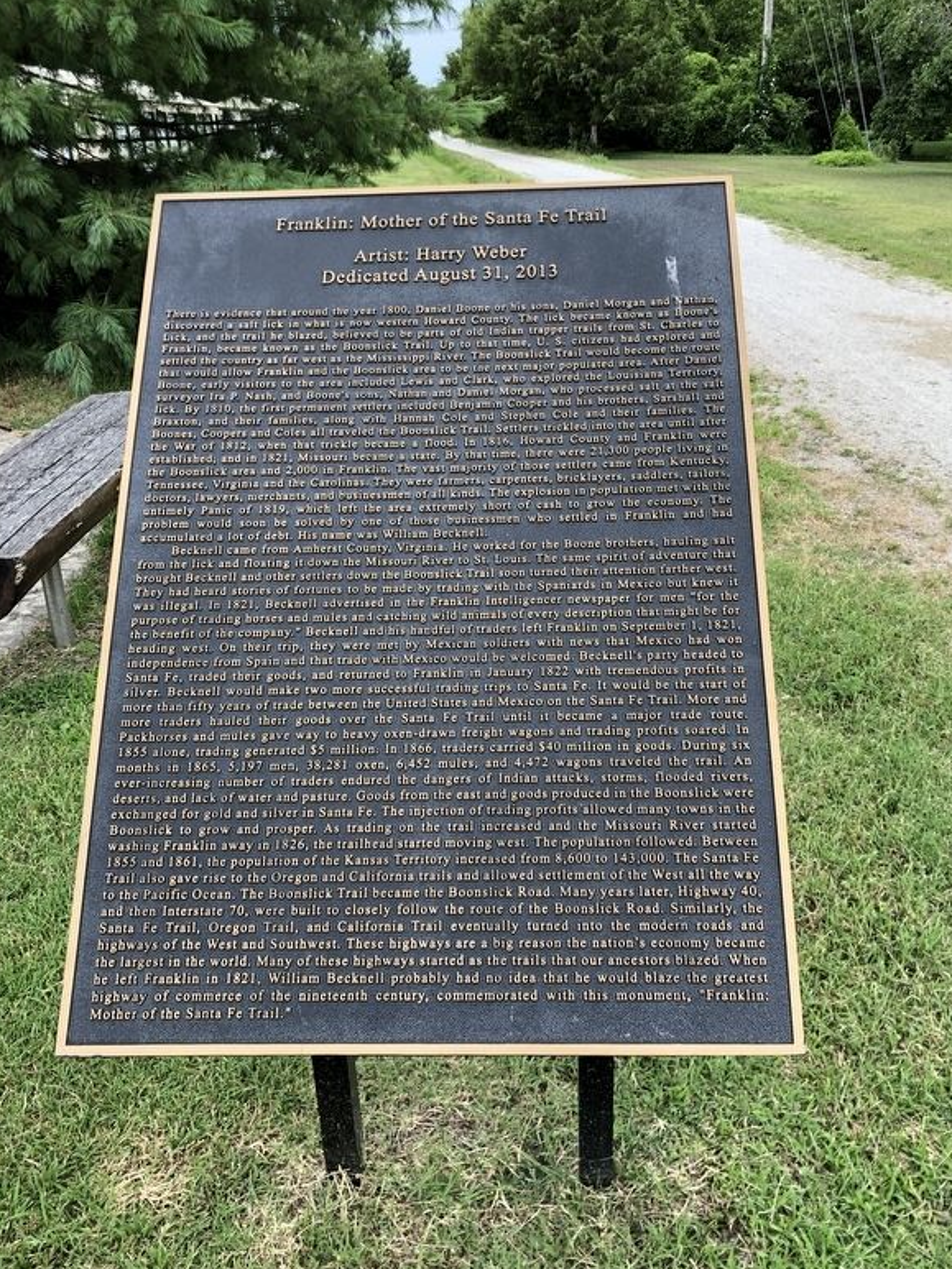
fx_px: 1063
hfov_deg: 48.2
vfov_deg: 61.7
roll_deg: +2.0
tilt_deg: -25.2
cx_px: 478
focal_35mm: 29
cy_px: 621
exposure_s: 1/134
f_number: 1.8
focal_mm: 4
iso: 20
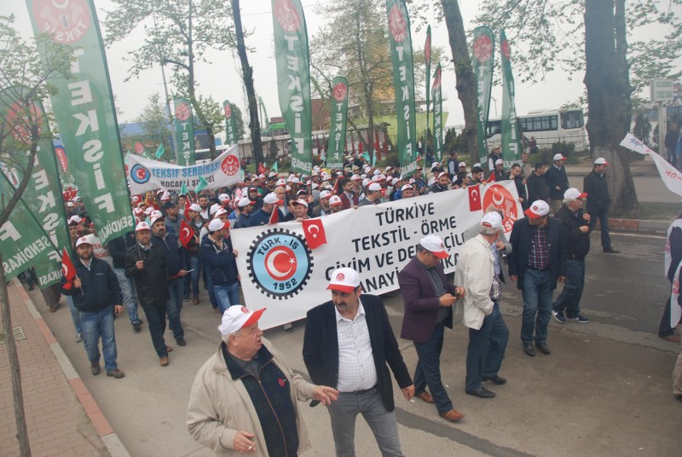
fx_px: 512
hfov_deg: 67.3
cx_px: 341
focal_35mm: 27
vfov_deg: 48.1
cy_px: 228
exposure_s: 1/160
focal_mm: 18
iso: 100
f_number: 6.3
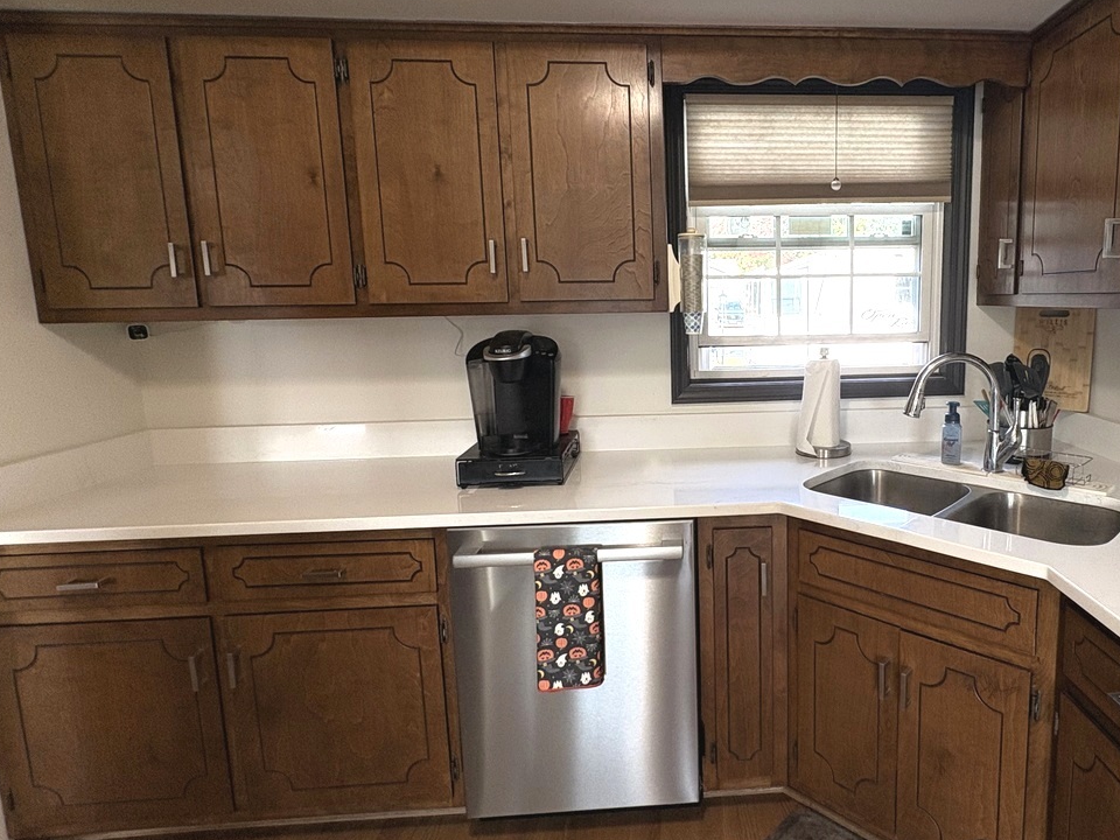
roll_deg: +0.7
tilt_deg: -7.2
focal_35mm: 21
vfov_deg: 63.4
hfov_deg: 76.7
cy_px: 391
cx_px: 738
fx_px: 679
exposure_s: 1/120
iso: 160
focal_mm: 2.22
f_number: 2.2
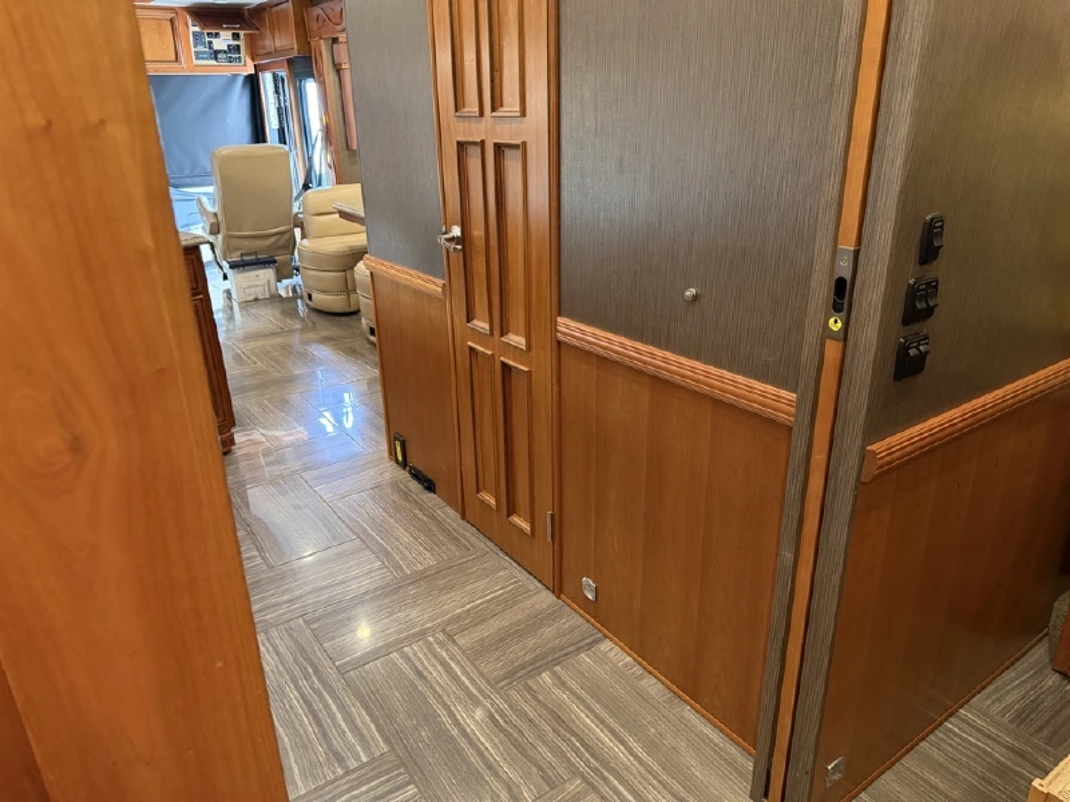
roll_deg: +0.9
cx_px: 535
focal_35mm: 24
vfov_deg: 56.8
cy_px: 401
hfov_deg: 71.6
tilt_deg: -20.9
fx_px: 742
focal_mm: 6.76
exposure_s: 1/40
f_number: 1.78
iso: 800
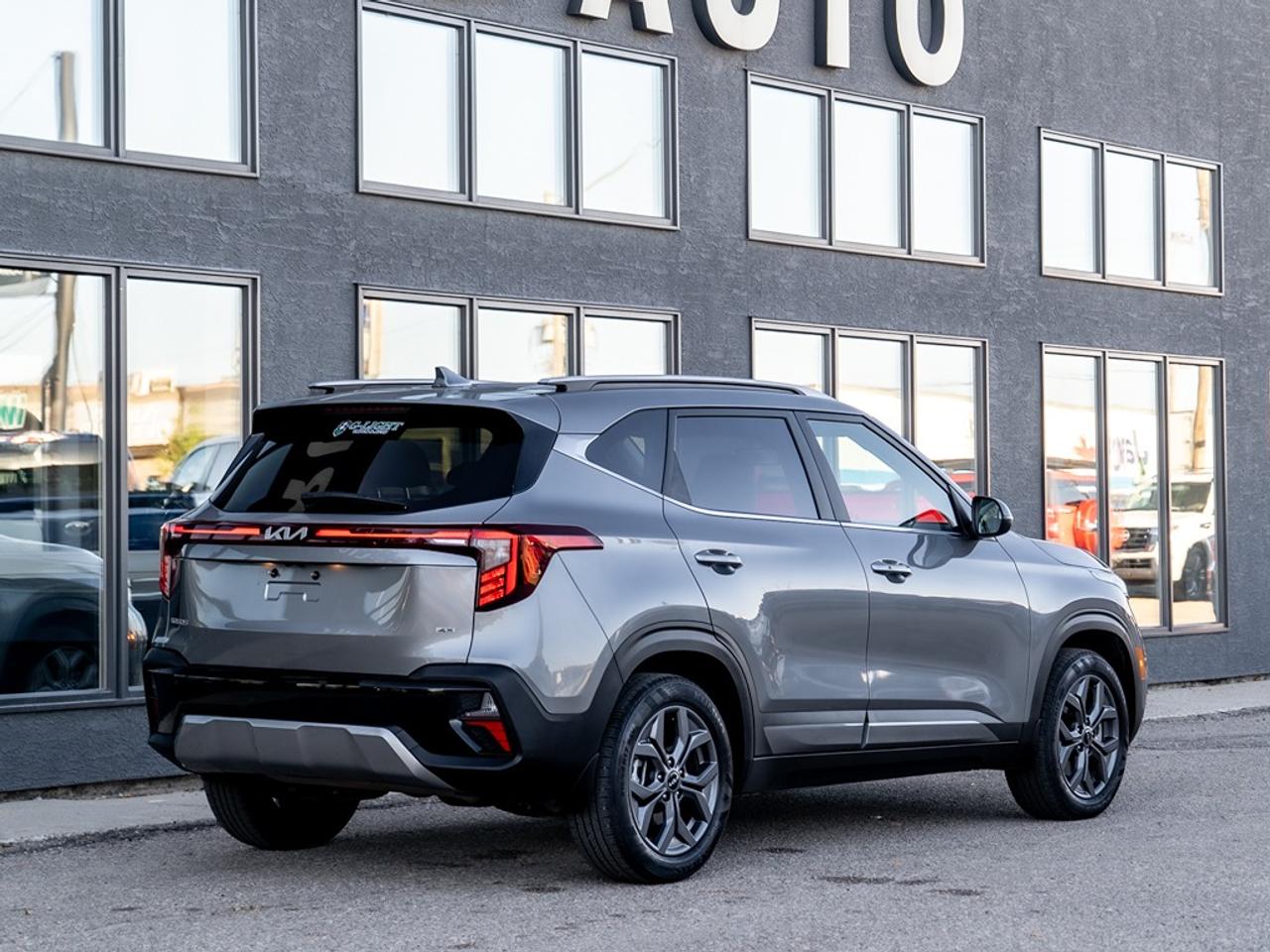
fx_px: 3152
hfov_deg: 22.8
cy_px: 427
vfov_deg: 17.2
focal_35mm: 86
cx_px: 712
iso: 100
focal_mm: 62
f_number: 4
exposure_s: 1/125
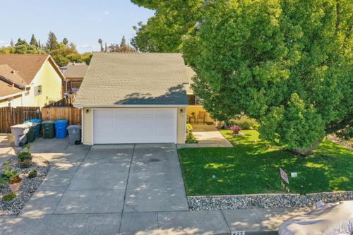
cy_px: 118
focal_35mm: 28
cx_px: 176
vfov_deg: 46.4
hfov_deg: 65.5
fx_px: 274
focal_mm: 10.3
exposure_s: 1/30
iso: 320
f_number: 9
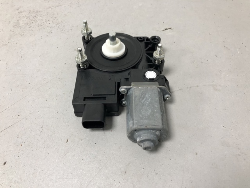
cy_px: 94
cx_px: 125
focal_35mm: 28
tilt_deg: -52.2
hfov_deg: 63.4
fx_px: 202
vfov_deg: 49.7
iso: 32
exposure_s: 1/25
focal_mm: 4
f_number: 1.8
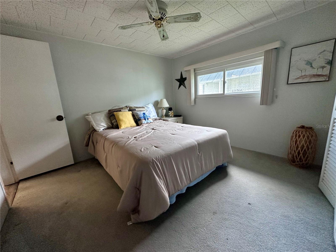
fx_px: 136
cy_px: 126
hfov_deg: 102.1
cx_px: 168
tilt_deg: -11.4
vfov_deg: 85.7
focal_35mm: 14
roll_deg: +3.2
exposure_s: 1/120
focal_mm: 2.22
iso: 250
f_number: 2.2
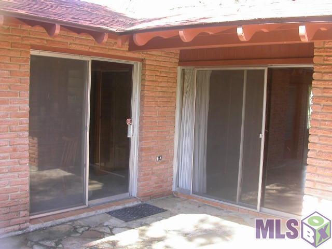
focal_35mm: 38
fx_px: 364
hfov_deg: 49.0
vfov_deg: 37.7
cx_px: 166
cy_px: 124
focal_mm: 7.85
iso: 100
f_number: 3.3
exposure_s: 1/78.9
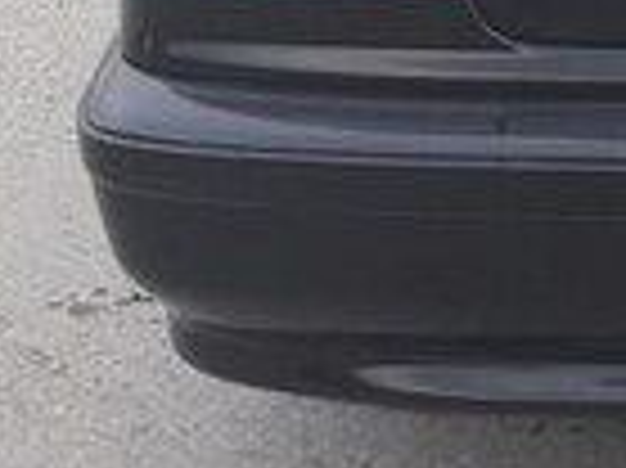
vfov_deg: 10.7
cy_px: -236
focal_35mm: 133
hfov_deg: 13.6
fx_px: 2403
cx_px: 1036
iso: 64
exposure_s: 1/100
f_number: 1.9
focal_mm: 3.7
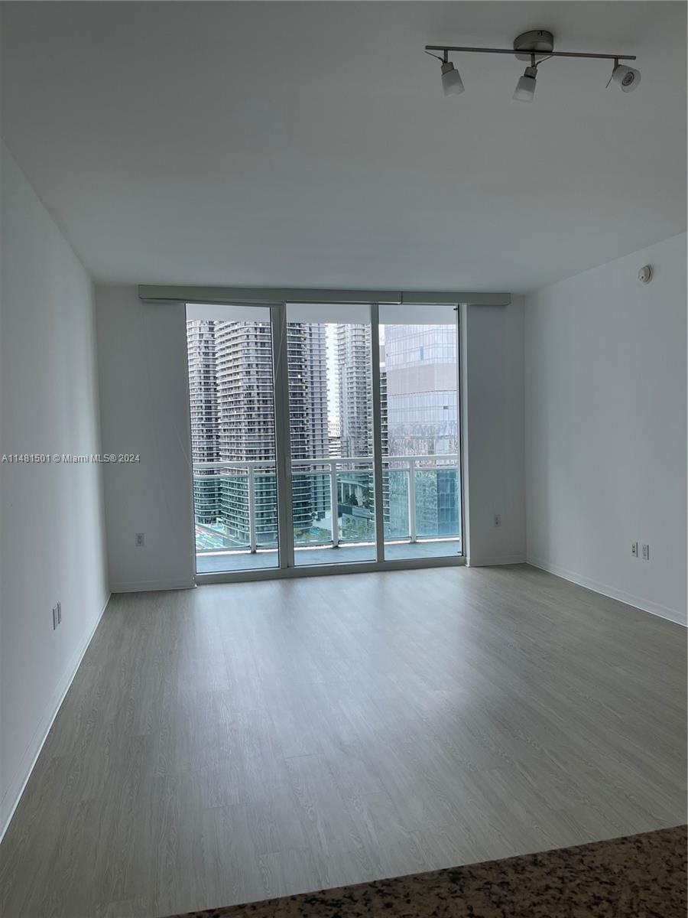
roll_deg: +1.3
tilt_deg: -3.5
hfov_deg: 54.9
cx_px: 344
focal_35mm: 25
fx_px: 663
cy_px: 459
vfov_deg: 69.4
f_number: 1.6
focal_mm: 5.1
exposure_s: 1/338
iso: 32
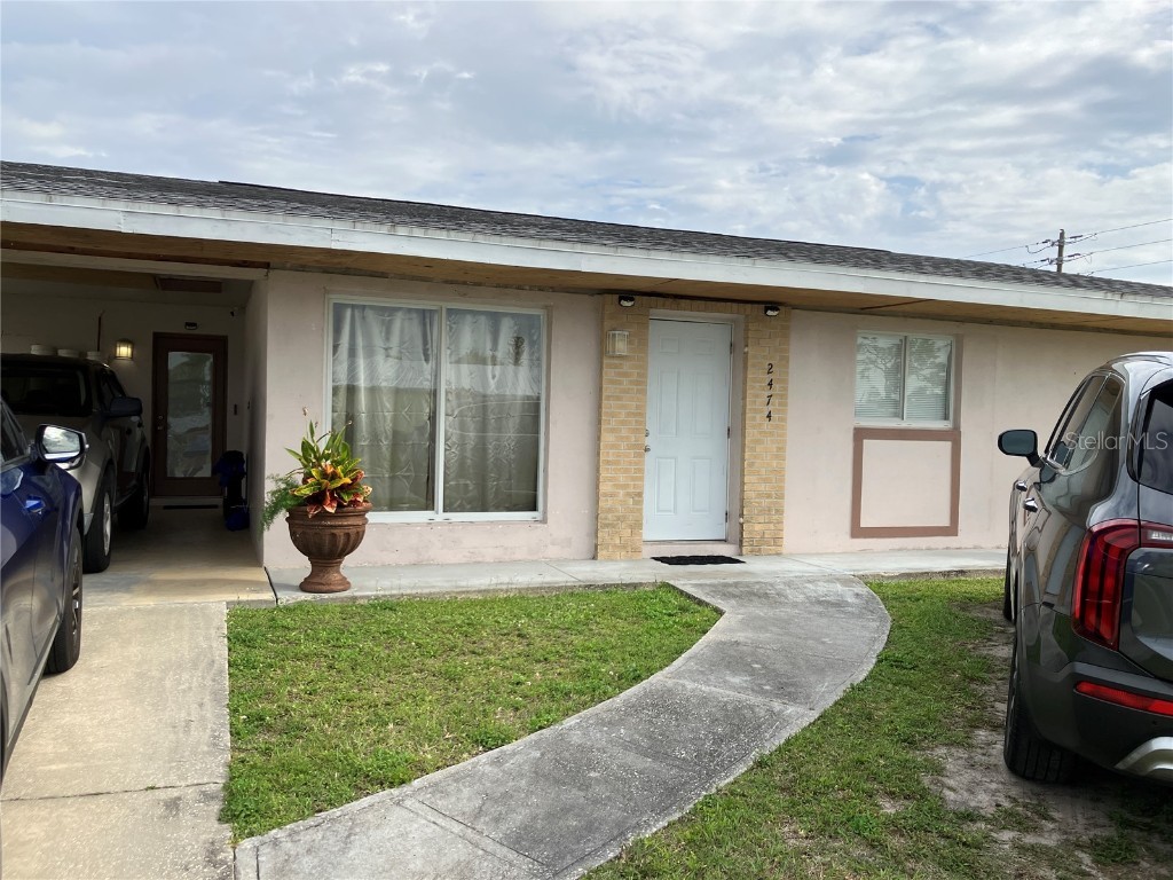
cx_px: 586
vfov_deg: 49.7
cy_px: 440
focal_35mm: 28
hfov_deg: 63.4
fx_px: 949
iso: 32
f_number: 1.8
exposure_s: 1/1736
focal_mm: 3.99
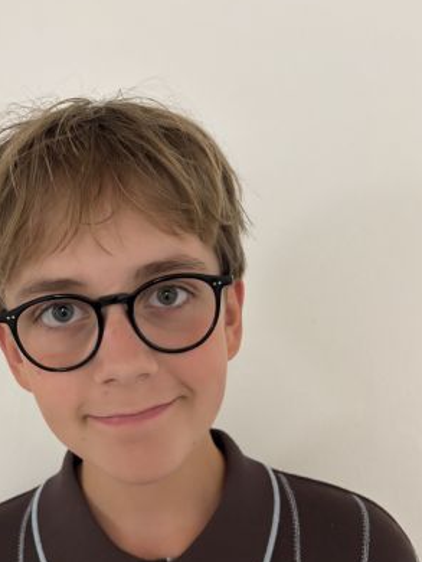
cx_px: 114
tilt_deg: -2.2
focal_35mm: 40
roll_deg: +0.8
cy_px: 391
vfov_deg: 45.8
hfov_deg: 35.3
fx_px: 649
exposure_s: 1/51
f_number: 1.6
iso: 500
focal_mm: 5.96
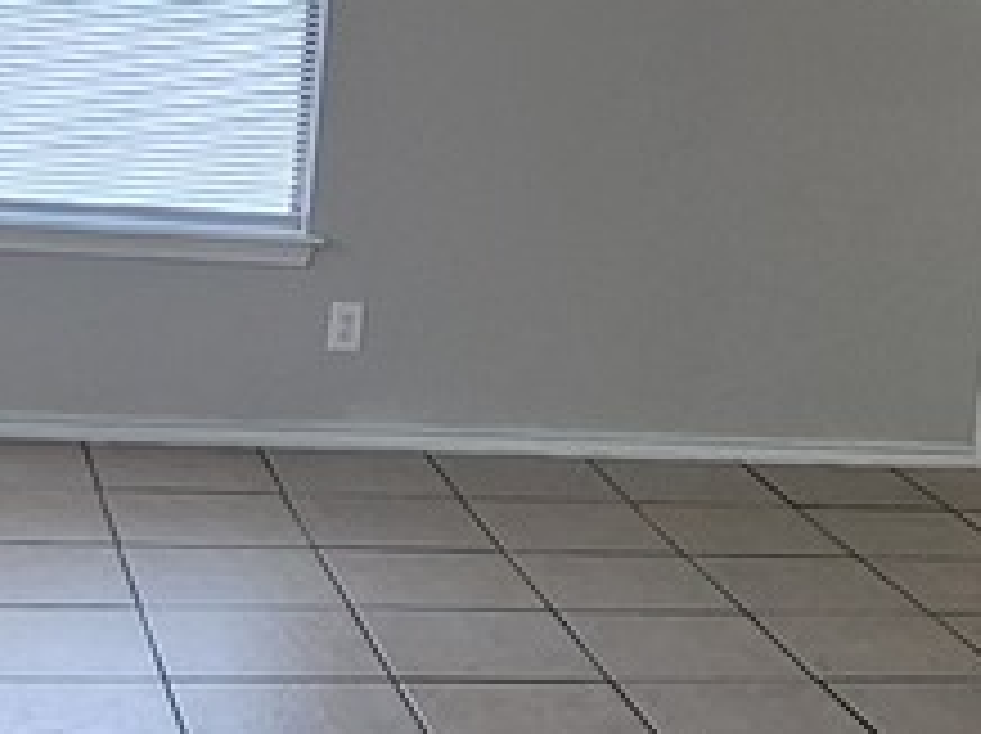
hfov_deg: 22.7
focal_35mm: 86
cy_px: 99
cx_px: 639
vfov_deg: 16.9
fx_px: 2435
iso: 125
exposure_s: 1/60
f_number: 2.2
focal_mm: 1.74
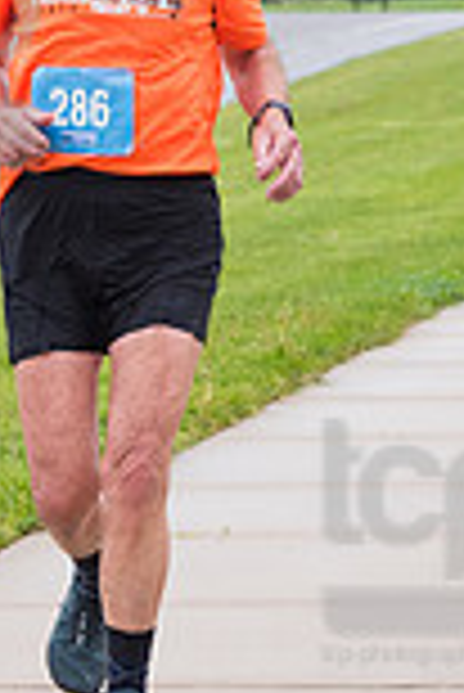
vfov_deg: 5.9
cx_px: -68
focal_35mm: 351
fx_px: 6770
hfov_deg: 3.9
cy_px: 54
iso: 1000
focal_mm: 120
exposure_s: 1/640
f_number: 6.3
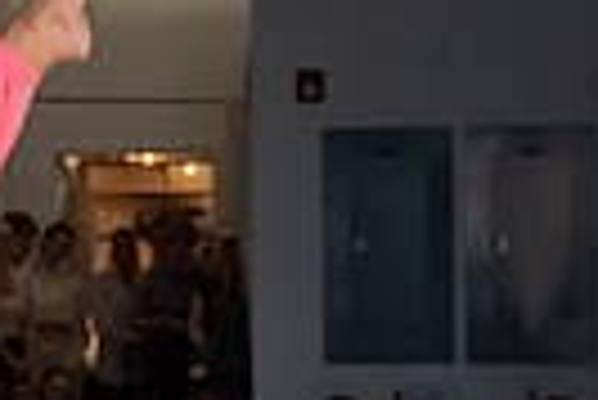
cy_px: 265
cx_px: -185
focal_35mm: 193
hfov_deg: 10.4
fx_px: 3209
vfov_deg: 7.1
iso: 6400
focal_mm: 39
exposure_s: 1/400
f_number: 4
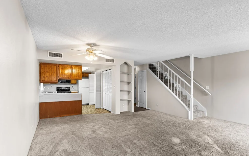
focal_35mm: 18
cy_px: 85
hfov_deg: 91.1
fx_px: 122
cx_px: 125
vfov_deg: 64.9
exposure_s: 1/20
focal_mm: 17
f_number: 8
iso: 500
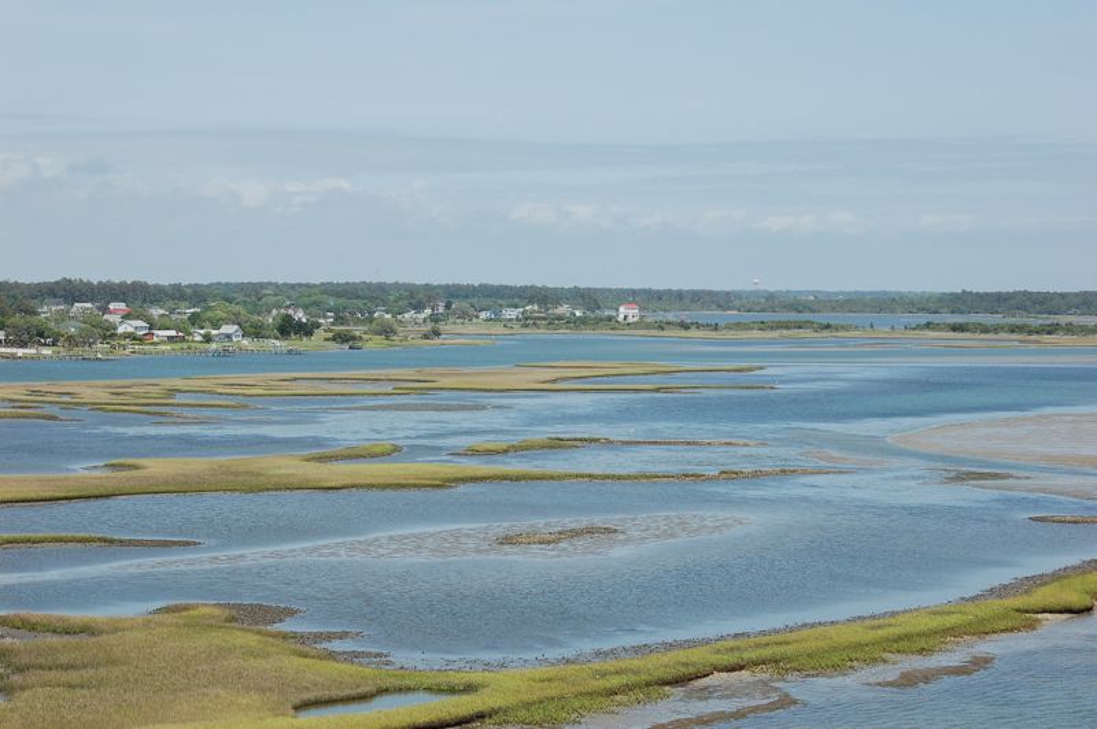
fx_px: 2740
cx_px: 548
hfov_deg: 22.6
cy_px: 364
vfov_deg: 15.2
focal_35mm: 90
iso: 200
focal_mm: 60
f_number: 10
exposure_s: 1/320
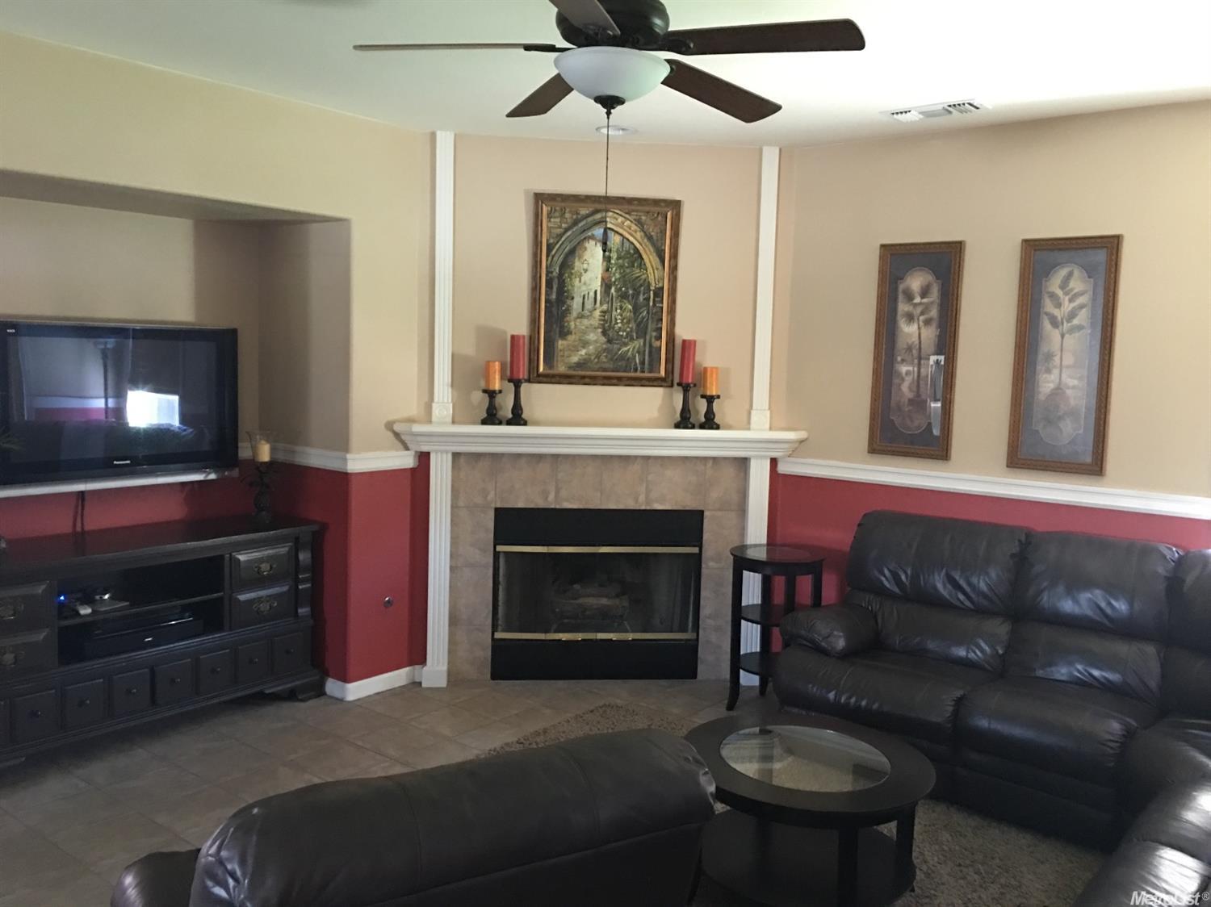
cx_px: 606
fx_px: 1014
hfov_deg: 61.7
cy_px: 454
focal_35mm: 29
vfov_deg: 48.2
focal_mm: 4.15
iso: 80
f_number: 2.2
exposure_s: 1/4
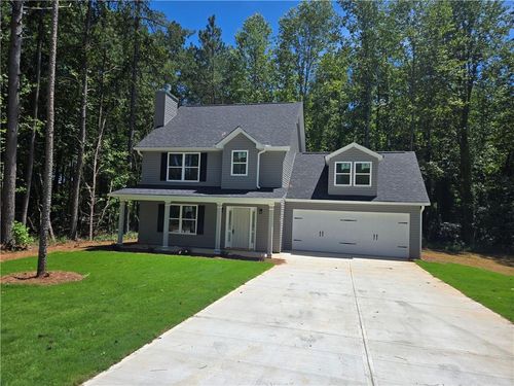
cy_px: 193
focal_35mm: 23
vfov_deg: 58.9
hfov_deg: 73.9
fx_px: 342
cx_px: 257
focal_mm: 5.4
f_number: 1.8
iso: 25
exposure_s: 1/2016
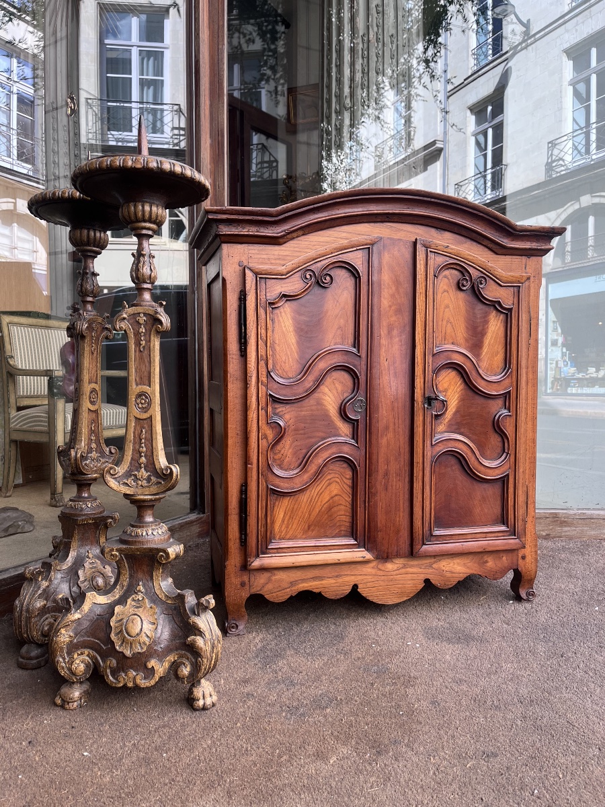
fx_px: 606
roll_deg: +0.8
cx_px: 302
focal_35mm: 26
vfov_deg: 67.3
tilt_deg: -2.5
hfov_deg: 53.1
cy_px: 404
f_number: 1.6
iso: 40
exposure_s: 1/148
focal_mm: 5.1
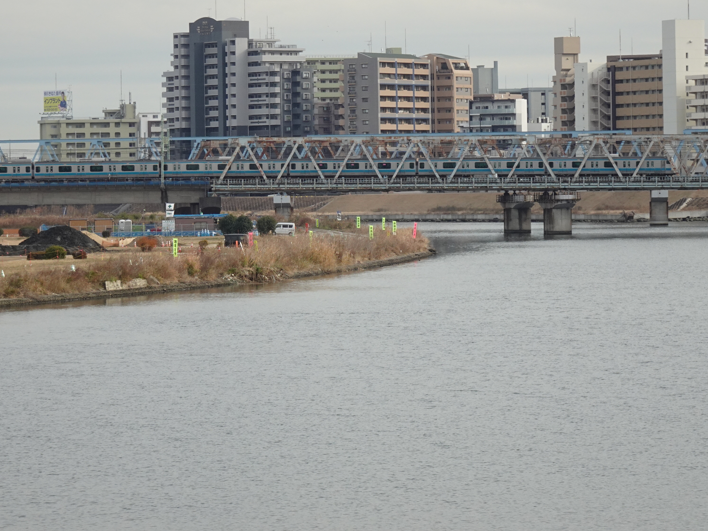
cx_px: 351
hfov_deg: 10.5
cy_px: 210
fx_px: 3866
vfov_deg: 7.9
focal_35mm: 189
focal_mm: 24.63
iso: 100
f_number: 5.6
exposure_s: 1/250
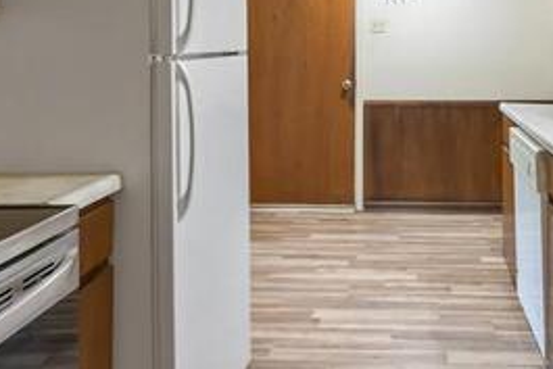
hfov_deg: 46.3
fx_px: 630
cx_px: 390
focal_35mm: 41
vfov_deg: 32.0
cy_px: 83
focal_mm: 17
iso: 250
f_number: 9
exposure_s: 1/6
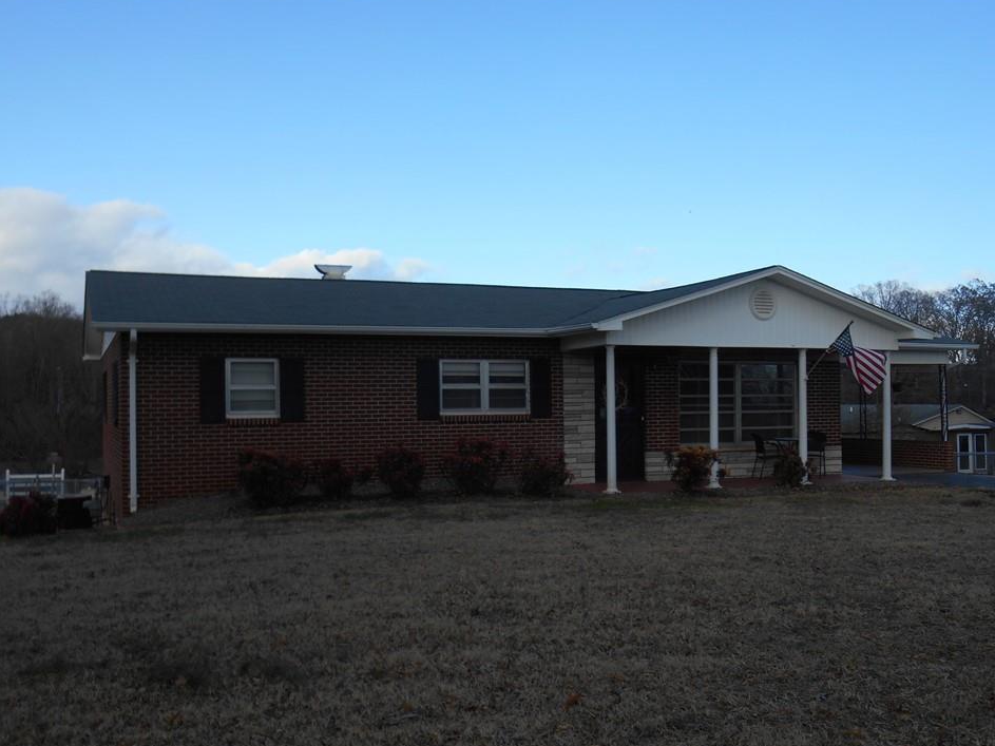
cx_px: 522
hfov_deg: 49.0
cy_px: 390
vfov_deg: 37.7
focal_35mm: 38
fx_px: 1092
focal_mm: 6.3
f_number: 3.7
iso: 80
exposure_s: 1/500
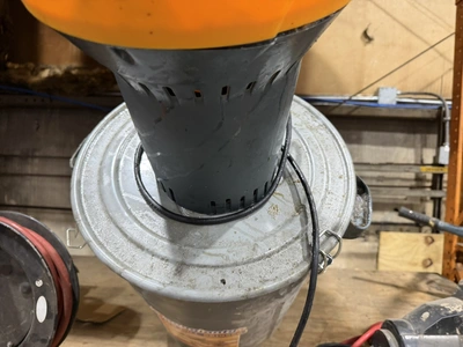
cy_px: 174
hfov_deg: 71.6
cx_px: 232
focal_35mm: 24
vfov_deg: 56.8
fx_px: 321
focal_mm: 6.76
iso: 320
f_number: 1.78
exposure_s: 1/60
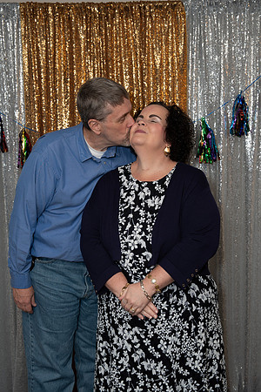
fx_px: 500
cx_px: 130
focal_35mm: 46
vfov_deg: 42.7
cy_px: 196
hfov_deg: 29.2
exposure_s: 1/250
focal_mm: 46
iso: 400
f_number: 5
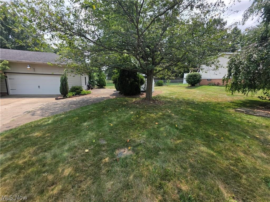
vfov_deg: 89.9
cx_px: 135
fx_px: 101
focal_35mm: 13
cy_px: 101
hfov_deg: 106.2
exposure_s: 1/1132
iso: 40
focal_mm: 2.2
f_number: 1.9
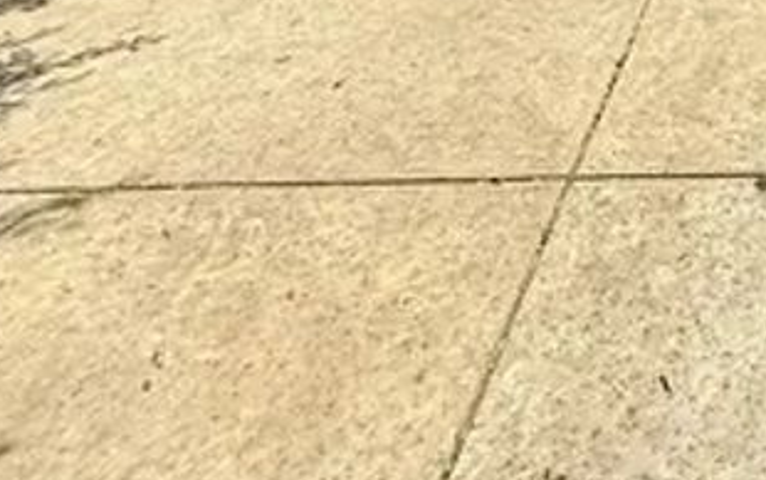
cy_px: -413
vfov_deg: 19.1
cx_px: 912
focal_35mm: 49
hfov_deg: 33.6
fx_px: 1023
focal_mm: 2.22
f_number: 2.2
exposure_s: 1/1339
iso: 50
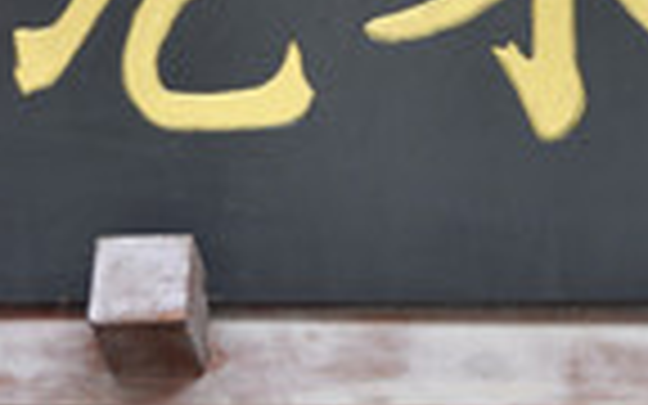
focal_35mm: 105
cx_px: 423
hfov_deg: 19.8
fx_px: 1854
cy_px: 11
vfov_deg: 12.3
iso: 200
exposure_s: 1/40
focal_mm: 18
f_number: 3.5
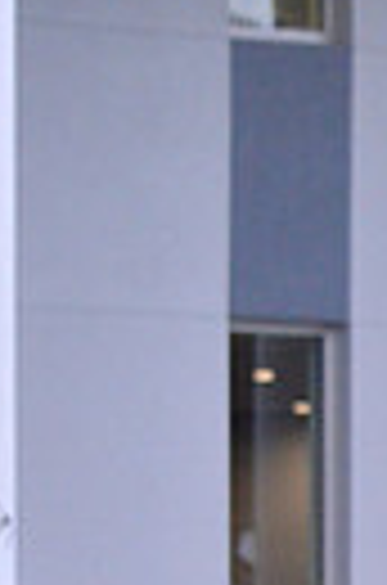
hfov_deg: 2.8
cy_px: 1278
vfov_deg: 4.2
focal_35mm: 483
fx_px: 7830
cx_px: 576
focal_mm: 72
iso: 2000
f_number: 4.5
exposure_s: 1/500
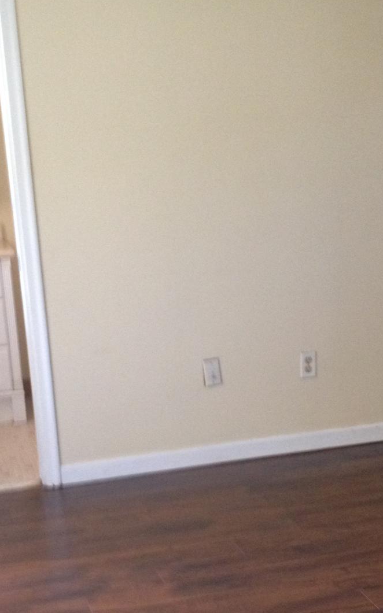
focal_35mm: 70
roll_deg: +3.1
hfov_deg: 18.6
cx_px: 230
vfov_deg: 29.0
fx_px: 1170
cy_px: 442
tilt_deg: -13.9
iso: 250
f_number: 2.4
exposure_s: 1/20
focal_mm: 4.28
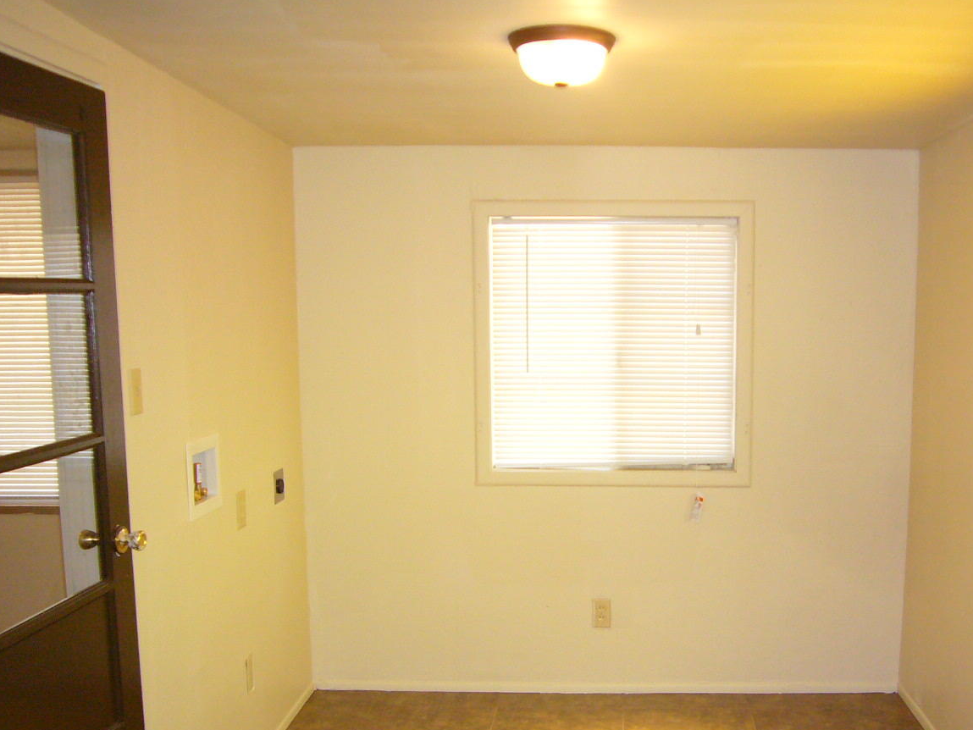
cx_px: 601
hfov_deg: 47.5
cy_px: 499
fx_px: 1096
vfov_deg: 36.4
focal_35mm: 39
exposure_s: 1/30
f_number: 2.8
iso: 160
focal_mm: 4.6
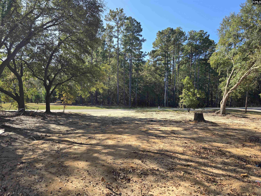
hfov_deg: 73.9
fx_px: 173
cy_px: 98
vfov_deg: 58.9
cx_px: 130
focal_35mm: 23
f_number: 1.7
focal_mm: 6.3
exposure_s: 1/345
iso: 12
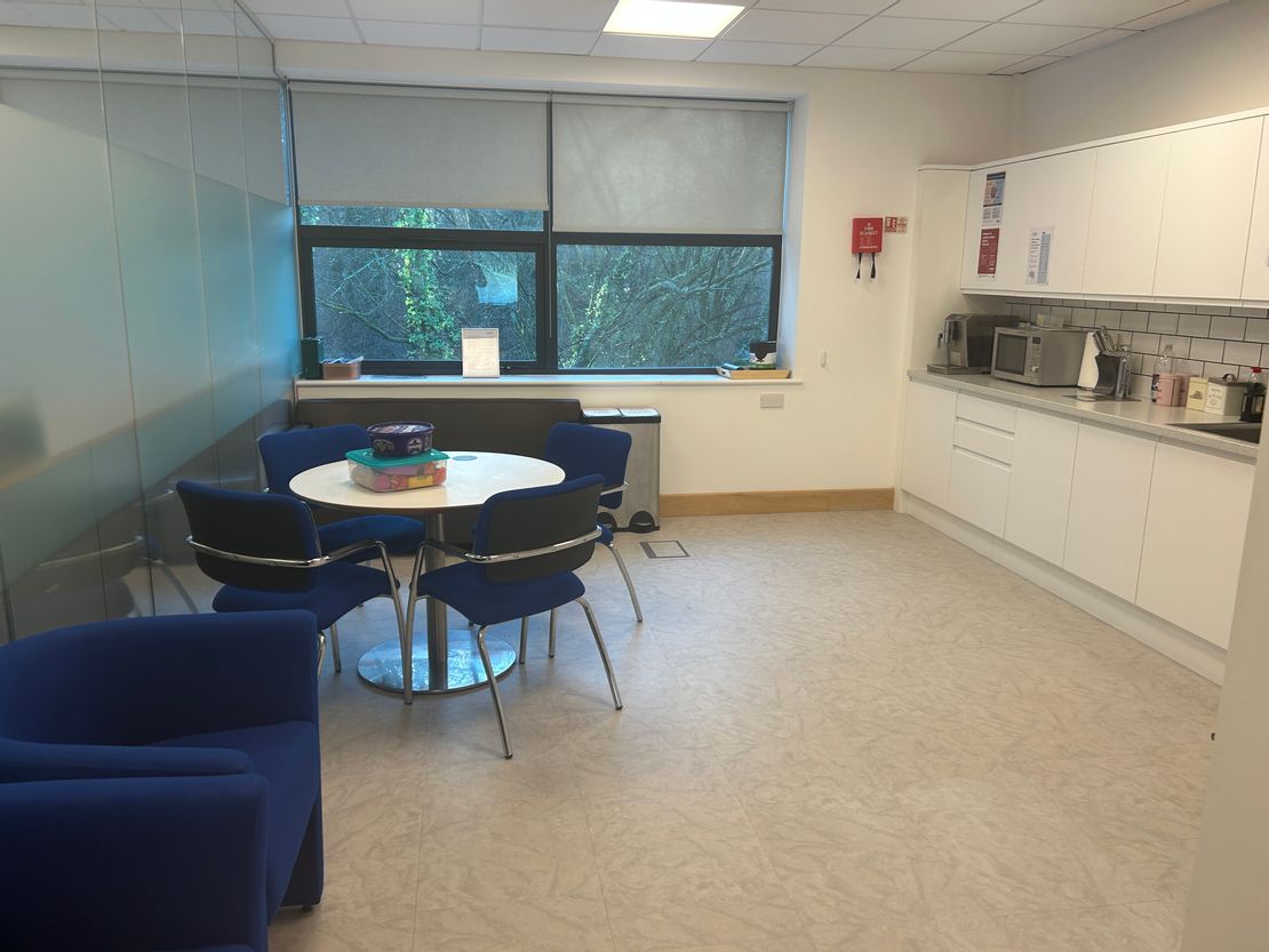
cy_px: 476
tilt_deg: -12.0
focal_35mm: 26
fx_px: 953
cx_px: 634
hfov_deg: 67.3
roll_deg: -0.3
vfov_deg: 53.1
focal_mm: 5.7
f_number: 1.5
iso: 64
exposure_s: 1/100
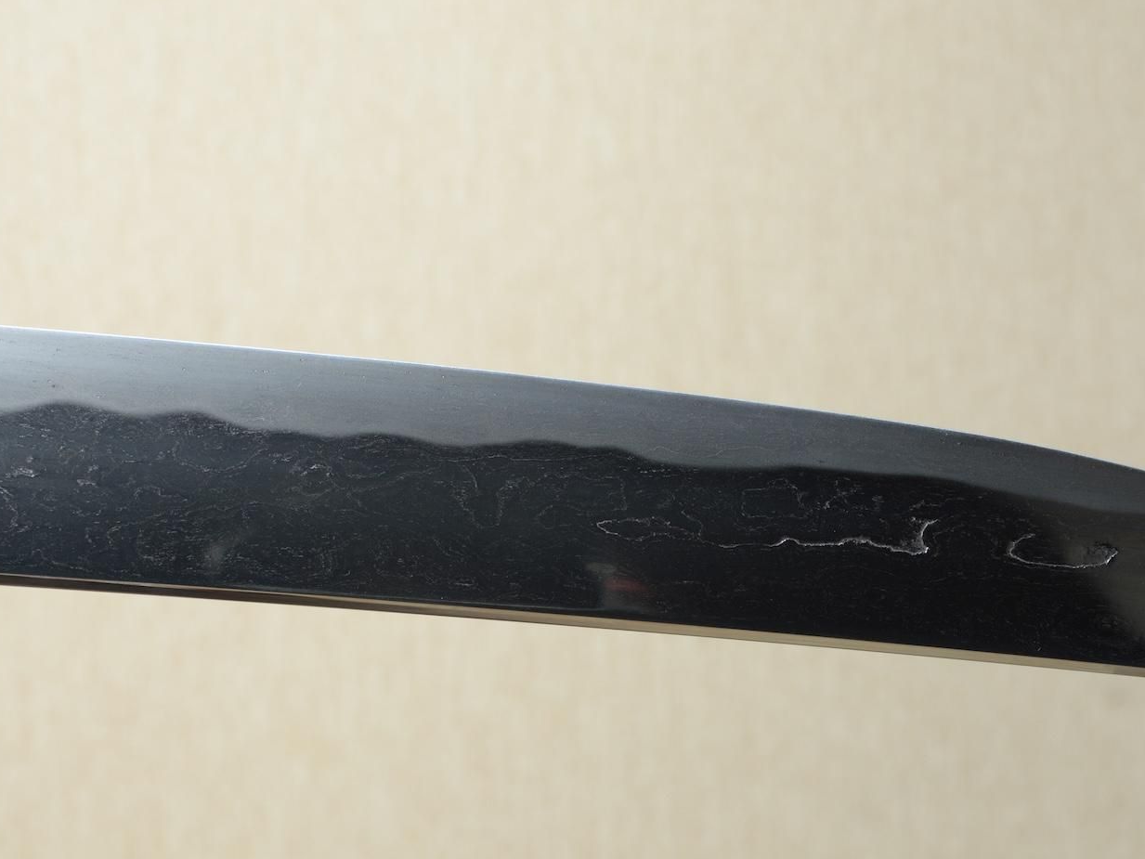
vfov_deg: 13.7
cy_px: 430
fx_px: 3573
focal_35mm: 108
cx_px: 519
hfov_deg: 18.2
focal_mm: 66
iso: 400
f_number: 11
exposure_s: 1/2
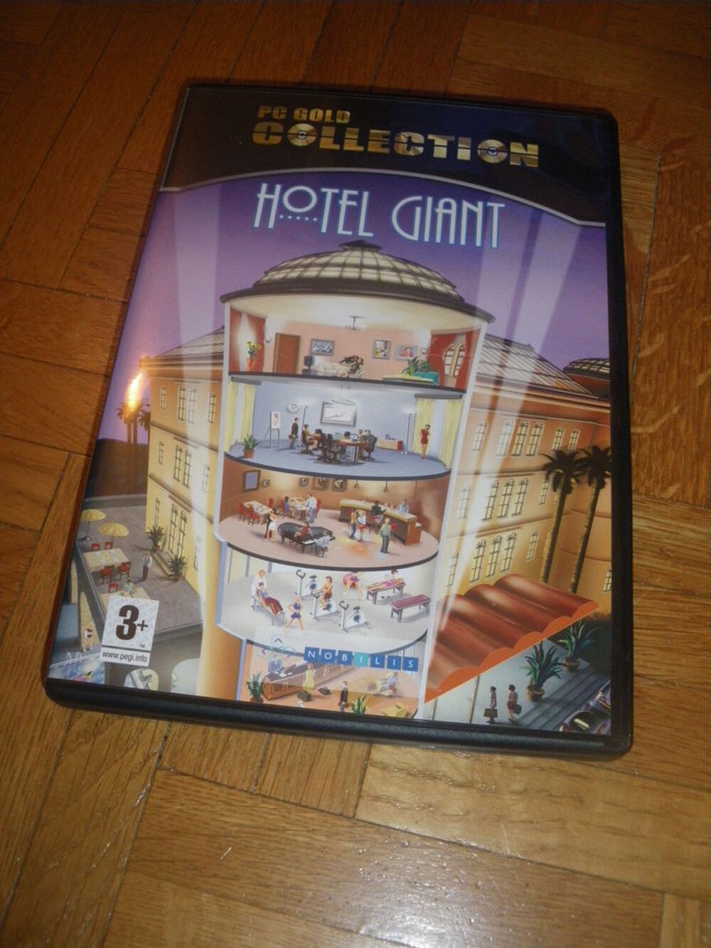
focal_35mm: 36
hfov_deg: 39.7
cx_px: 356
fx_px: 986
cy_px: 474
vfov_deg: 51.4
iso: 400
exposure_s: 1/50
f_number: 5.4
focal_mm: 6.3
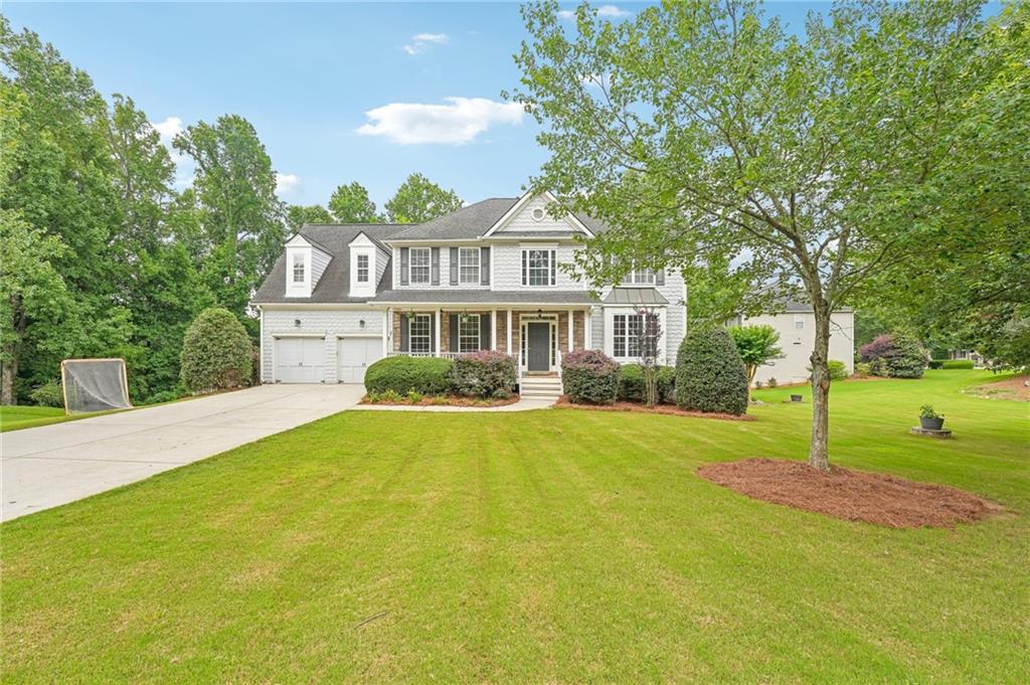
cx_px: 515
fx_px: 400
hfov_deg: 104.3
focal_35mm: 14
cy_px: 342
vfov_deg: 81.1
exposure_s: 1/200
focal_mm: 14
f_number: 8
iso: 100
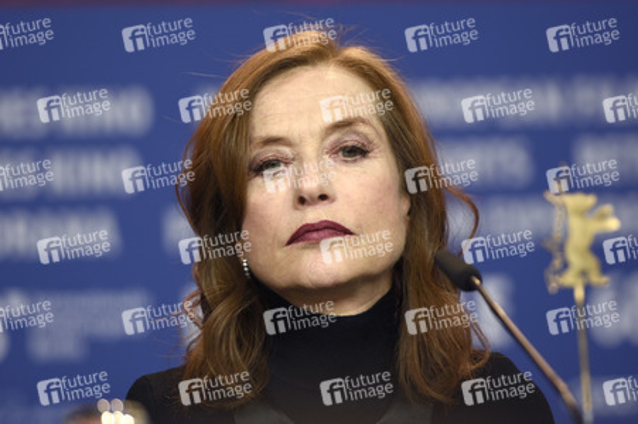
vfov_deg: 4.7
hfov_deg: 7.0
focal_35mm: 292
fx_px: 5180
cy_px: 212
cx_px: 319
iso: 640
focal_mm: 195
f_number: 2.8
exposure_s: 1/500
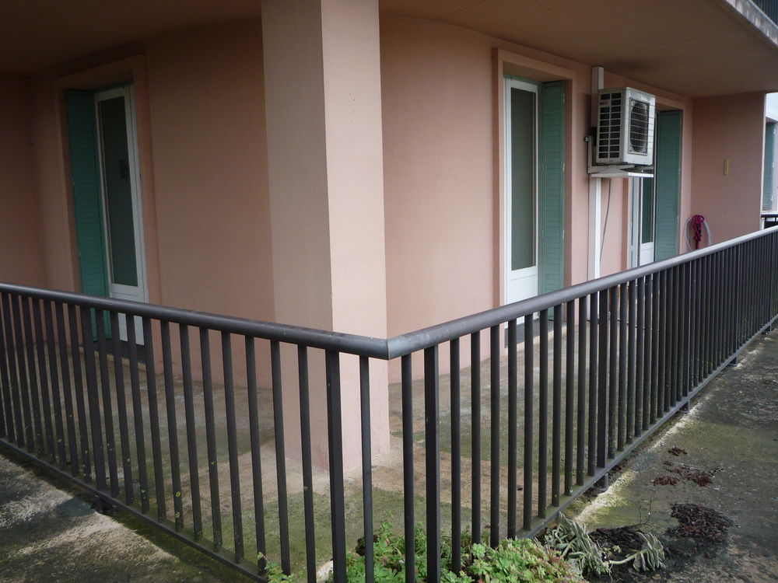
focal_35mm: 30
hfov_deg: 60.0
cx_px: 389
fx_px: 674
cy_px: 292
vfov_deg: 46.8
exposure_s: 1/100
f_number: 4
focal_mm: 5.2
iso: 100
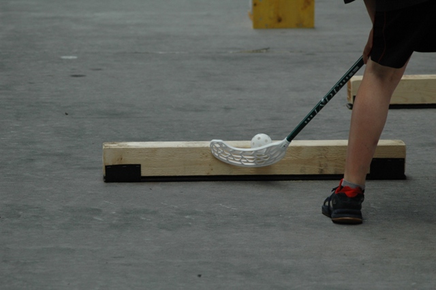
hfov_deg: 10.6
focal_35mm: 195
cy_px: 145
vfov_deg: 7.0
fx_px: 2360
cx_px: 218
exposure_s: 1/400
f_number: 5
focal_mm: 130
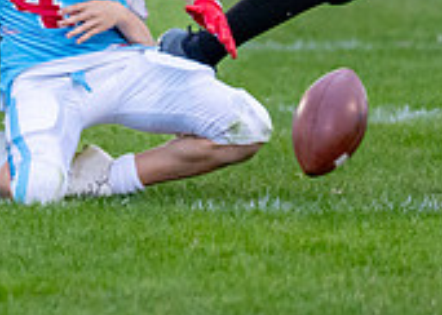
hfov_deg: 1.6
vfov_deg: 1.1
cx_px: -175
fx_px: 15773
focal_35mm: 1257
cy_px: -269
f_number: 2.8
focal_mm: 200
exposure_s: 1/1000
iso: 2000
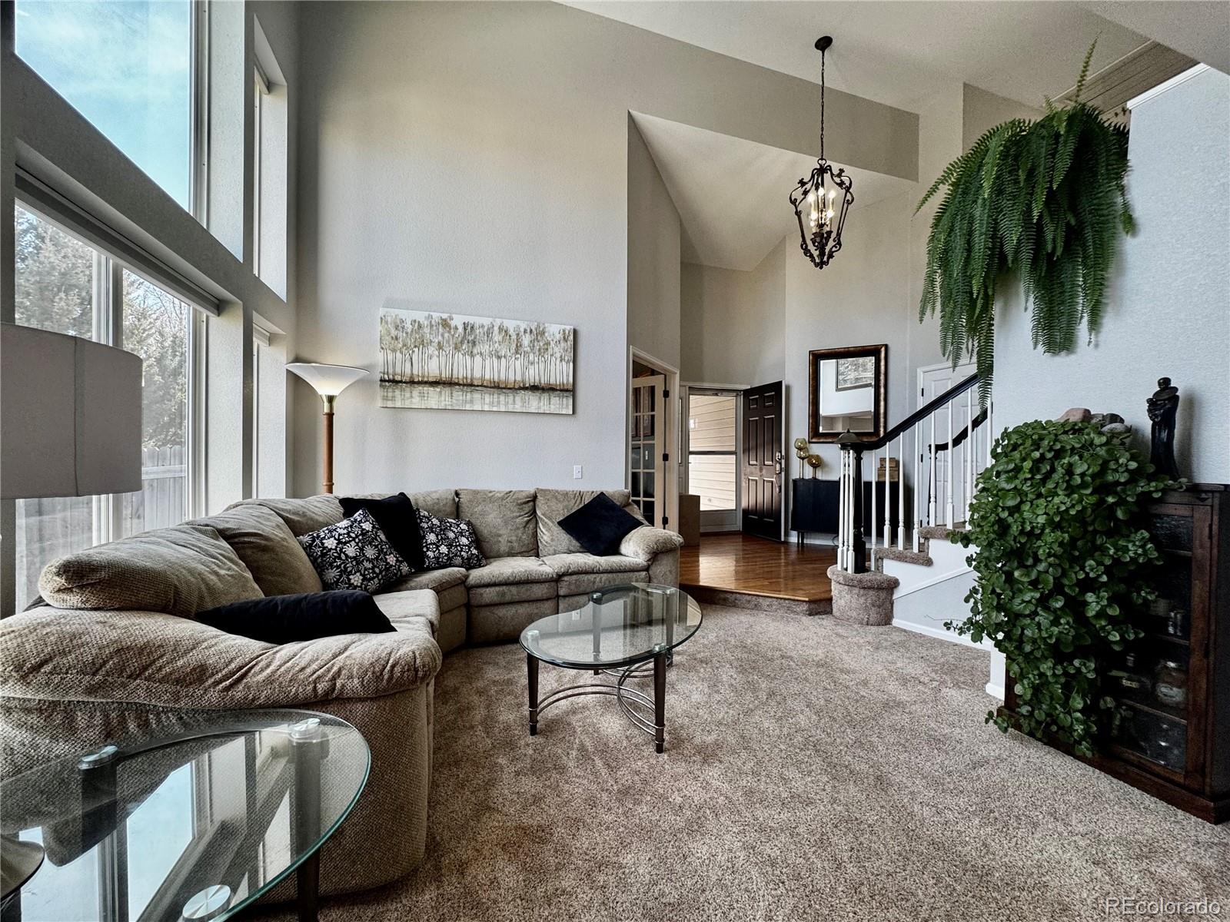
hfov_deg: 102.1
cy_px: 461
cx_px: 615
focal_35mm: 14
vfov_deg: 85.7
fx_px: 497
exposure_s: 1/120
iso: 125
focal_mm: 2.22
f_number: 2.2
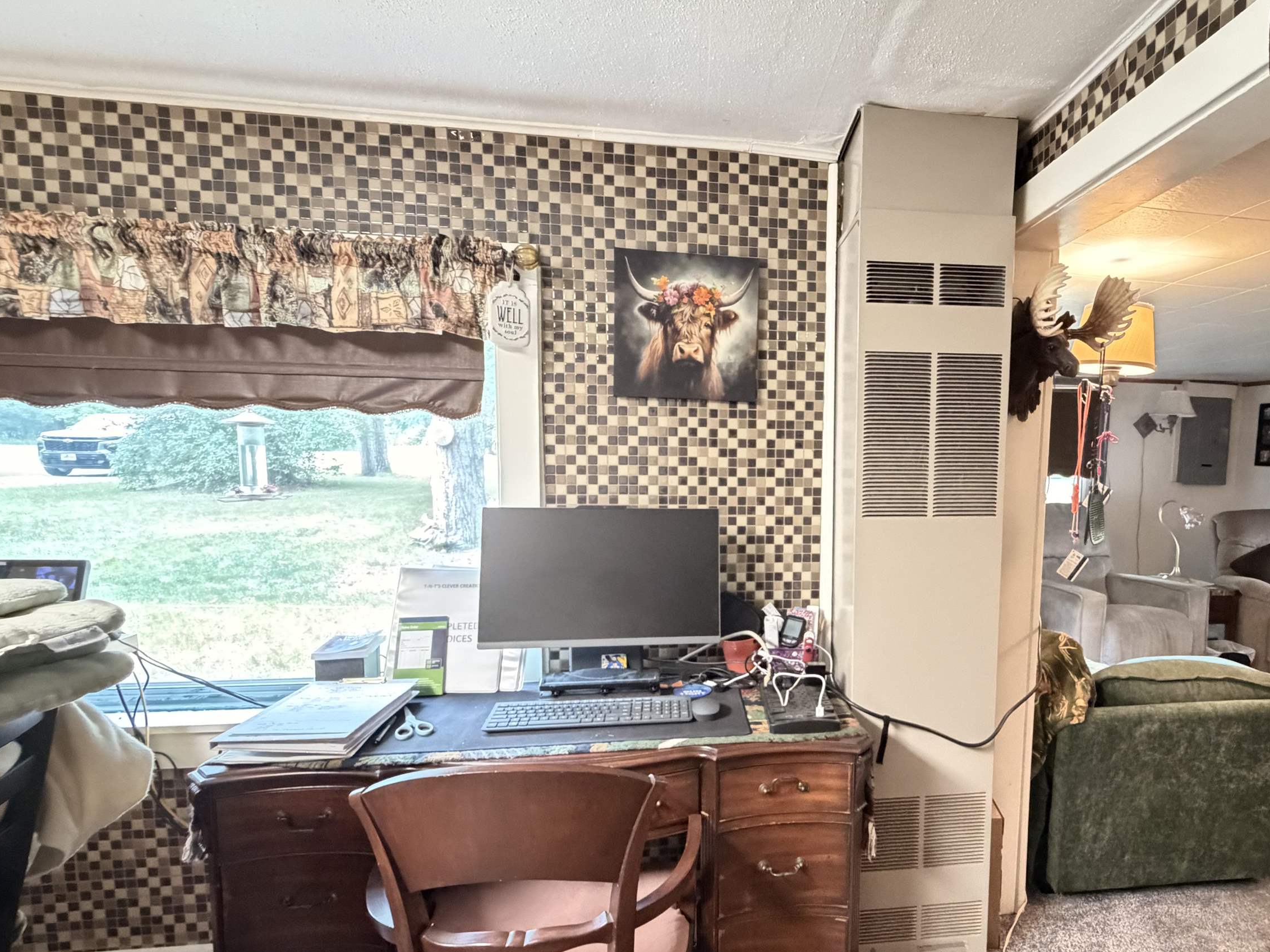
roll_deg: -0.9
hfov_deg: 83.0
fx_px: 697
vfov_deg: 68.5
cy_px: 520
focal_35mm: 19
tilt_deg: -5.1
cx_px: 796
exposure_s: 1/30
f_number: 2.2
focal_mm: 2.22
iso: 2000
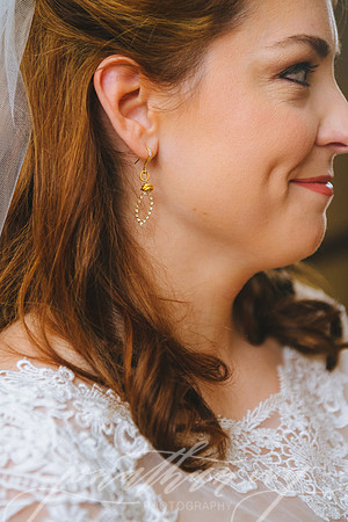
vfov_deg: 28.8
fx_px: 1015
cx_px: 174
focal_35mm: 70
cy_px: 261
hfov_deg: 19.5
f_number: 3.5
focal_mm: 70
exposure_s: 1/80
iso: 1600
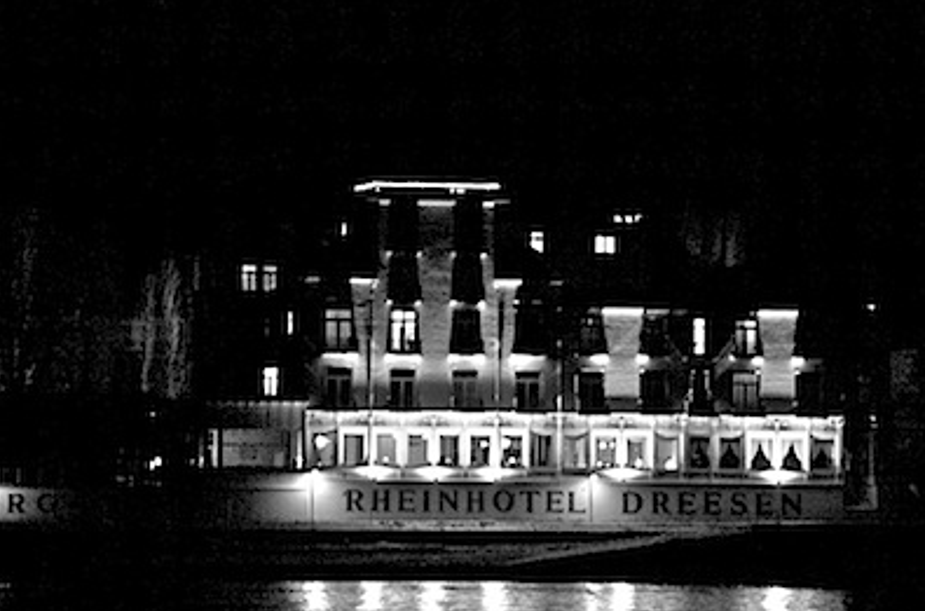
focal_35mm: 243
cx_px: 520
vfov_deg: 5.6
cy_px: 342
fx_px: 6216
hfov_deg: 8.5
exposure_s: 1/8
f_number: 5.6
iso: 400
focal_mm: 133
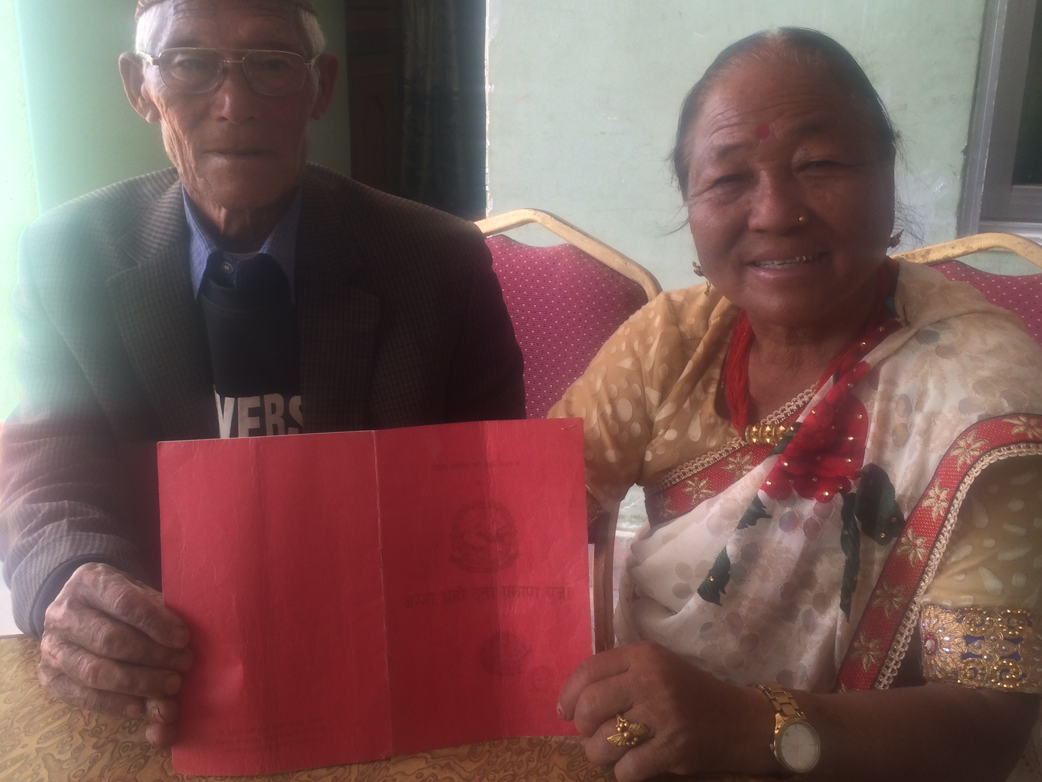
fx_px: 1084
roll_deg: -0.9
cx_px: 517
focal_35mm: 36
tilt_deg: -20.0
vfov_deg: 39.5
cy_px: 325
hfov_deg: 51.4
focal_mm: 4.15
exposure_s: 1/50
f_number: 2.2
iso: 50
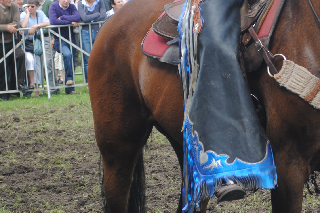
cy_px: 71
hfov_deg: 9.2
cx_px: 270
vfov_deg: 6.2
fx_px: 1985
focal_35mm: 223
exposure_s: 1/160
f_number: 6.3
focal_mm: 55
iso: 100
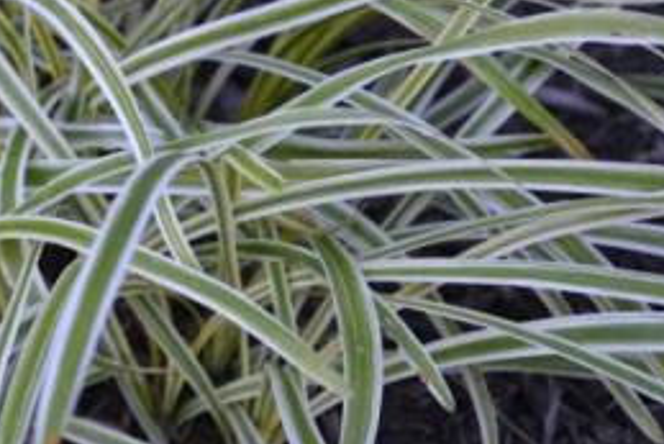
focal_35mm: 109
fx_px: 2011
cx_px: 200
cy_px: 153
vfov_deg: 12.6
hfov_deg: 18.7
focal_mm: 42
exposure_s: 1/125
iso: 320
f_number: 5.6
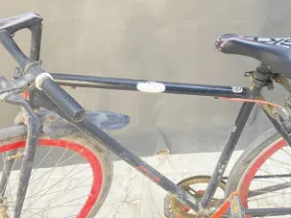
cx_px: 195
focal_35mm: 55
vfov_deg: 26.5
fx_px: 462
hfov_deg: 34.6
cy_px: 126
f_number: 1.8
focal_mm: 4.25
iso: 320
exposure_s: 1/60
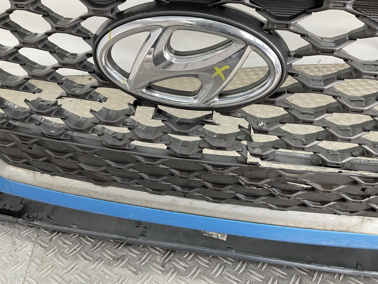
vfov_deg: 48.2
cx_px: 189
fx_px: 317
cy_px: 142
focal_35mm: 29
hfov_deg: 61.7
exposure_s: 1/100
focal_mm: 3
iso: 32
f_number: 1.8
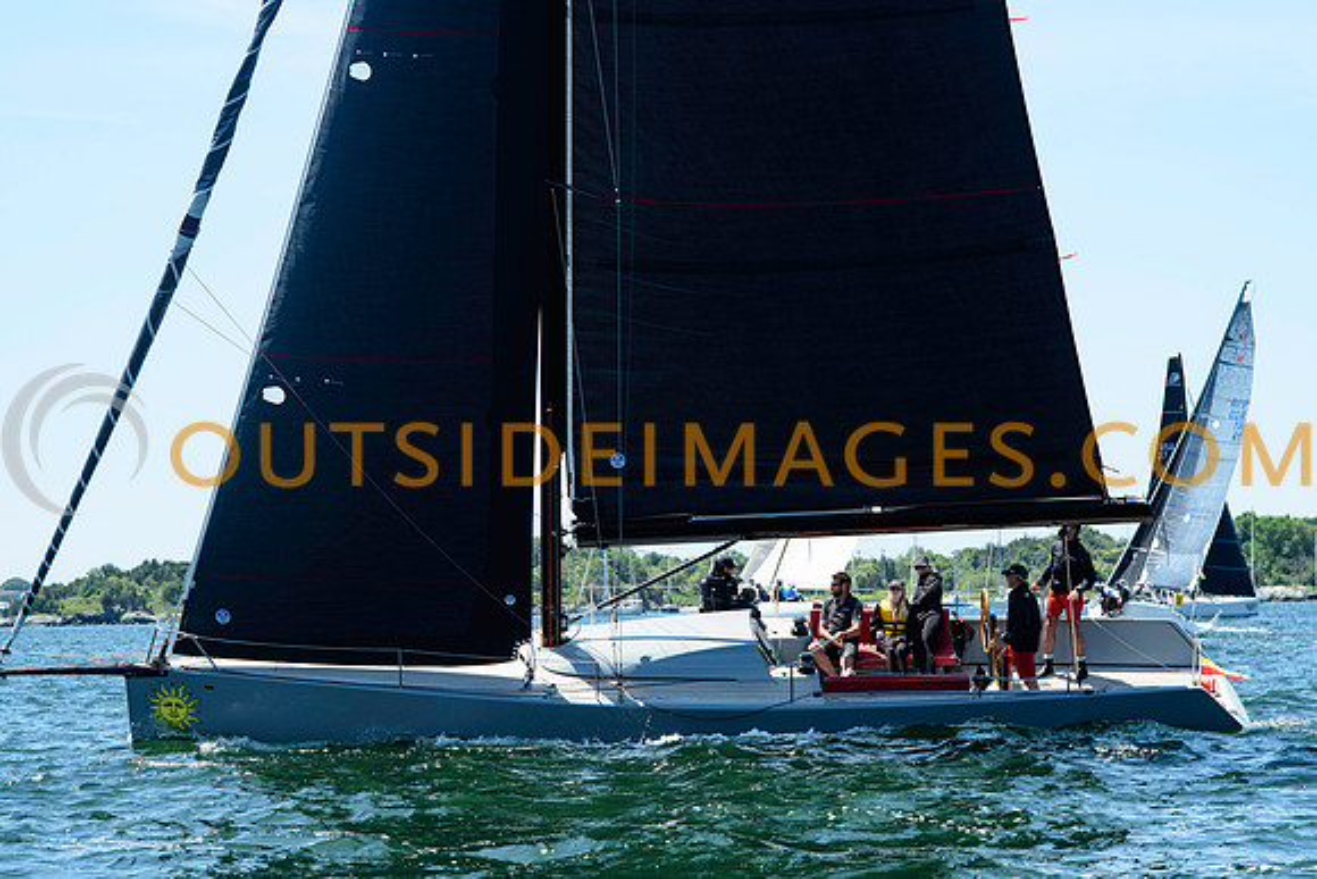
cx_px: 658
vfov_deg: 11.1
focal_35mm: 123
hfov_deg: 16.6
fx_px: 4512
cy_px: 440
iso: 250
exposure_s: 1/800
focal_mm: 82
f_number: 5
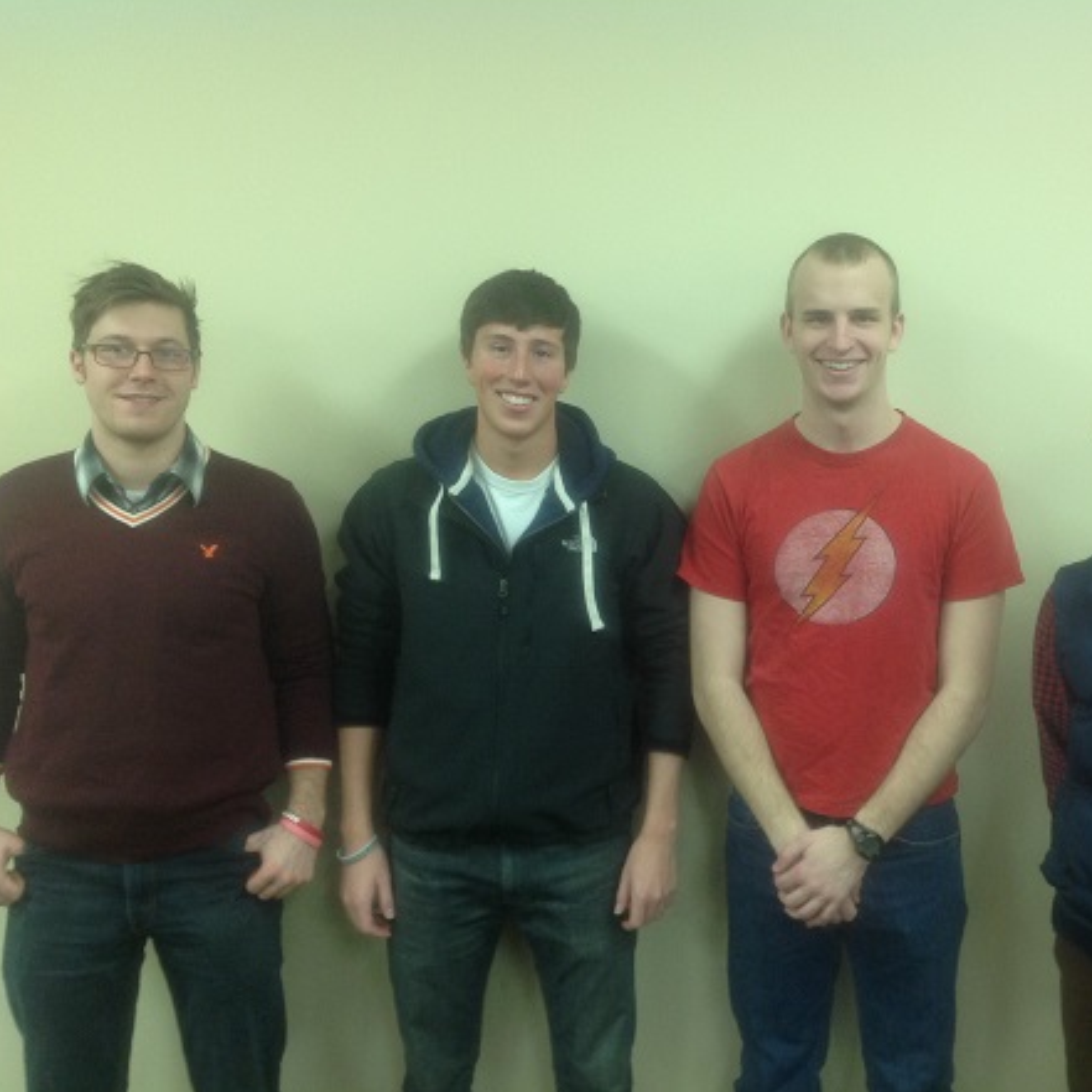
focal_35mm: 42
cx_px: 718
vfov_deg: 40.0
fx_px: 1499
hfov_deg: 39.6
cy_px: 547
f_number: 2.4
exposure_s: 1/15
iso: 125
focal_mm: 4.28
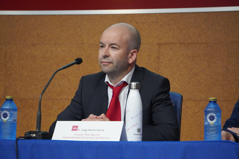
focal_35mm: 252
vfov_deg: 5.5
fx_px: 1673
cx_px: 120
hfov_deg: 8.2
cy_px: 80
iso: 6400
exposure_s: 1/320
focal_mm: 168
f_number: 6.3
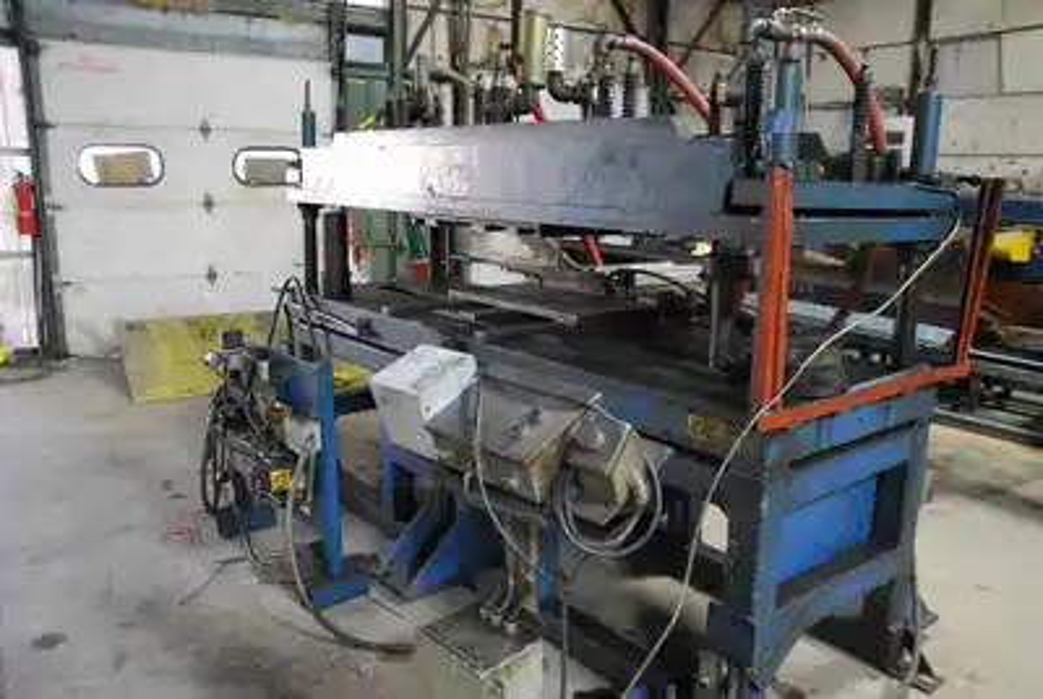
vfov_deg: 48.1
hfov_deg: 67.3
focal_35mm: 27
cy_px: 350
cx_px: 522
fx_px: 783
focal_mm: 18
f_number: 3.8
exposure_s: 1/10
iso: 1600
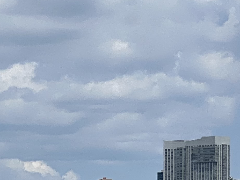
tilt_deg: +7.0
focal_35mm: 335
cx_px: 502
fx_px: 2322
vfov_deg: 4.4
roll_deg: -0.6
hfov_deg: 5.8
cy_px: -34
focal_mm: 9
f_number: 2.8
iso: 32
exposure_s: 1/1623
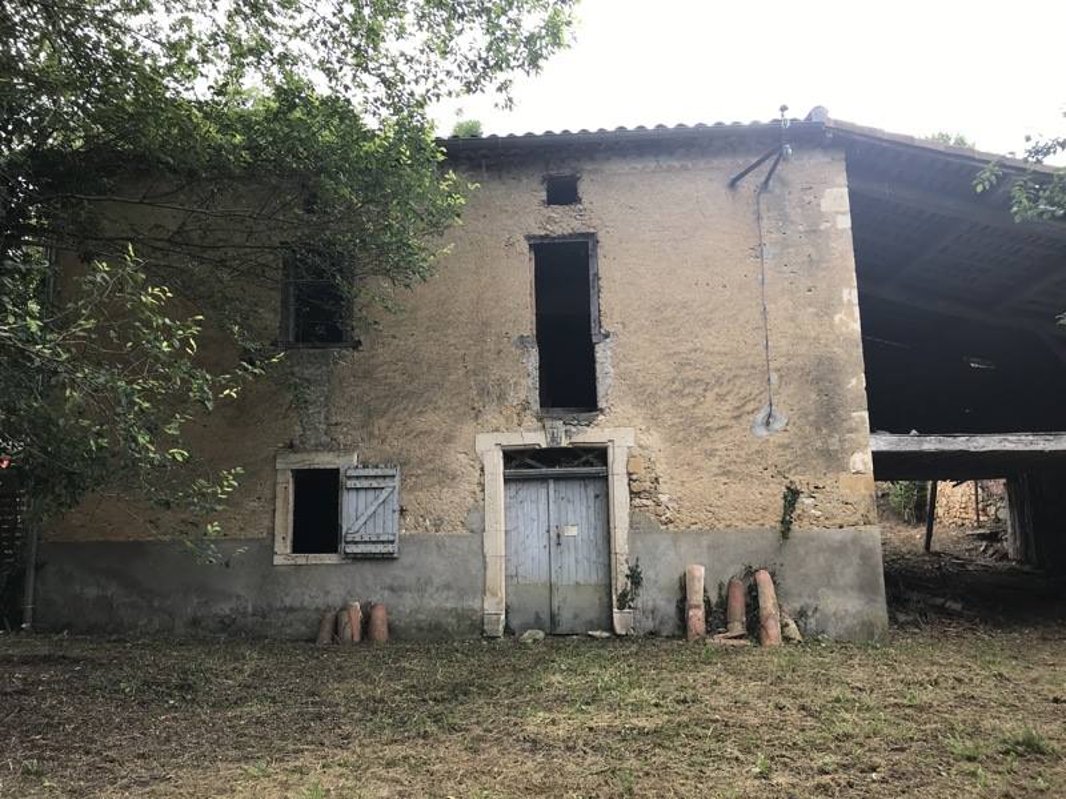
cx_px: 533
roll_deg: +1.4
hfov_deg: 63.4
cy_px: 400
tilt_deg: +9.4
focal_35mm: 28
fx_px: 862
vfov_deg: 49.7
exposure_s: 1/136
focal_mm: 3.99
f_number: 1.8
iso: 20
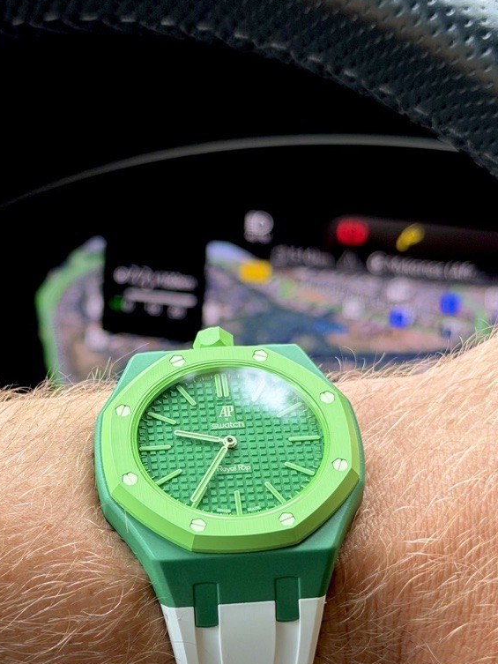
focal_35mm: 86
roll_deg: -3.1
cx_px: 183
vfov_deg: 22.5
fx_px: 1649
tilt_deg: -23.5
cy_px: 503
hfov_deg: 17.1
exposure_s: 1/60
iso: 125
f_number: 1.78
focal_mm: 6.76
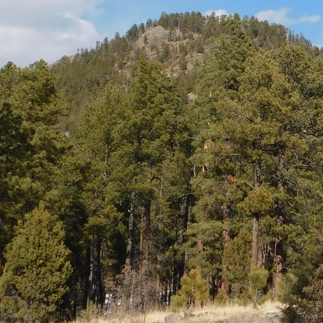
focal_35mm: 97
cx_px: 351
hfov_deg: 17.4
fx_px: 1024
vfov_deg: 17.7
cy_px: 48
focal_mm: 5.3
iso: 125
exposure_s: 1/500
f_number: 6.4
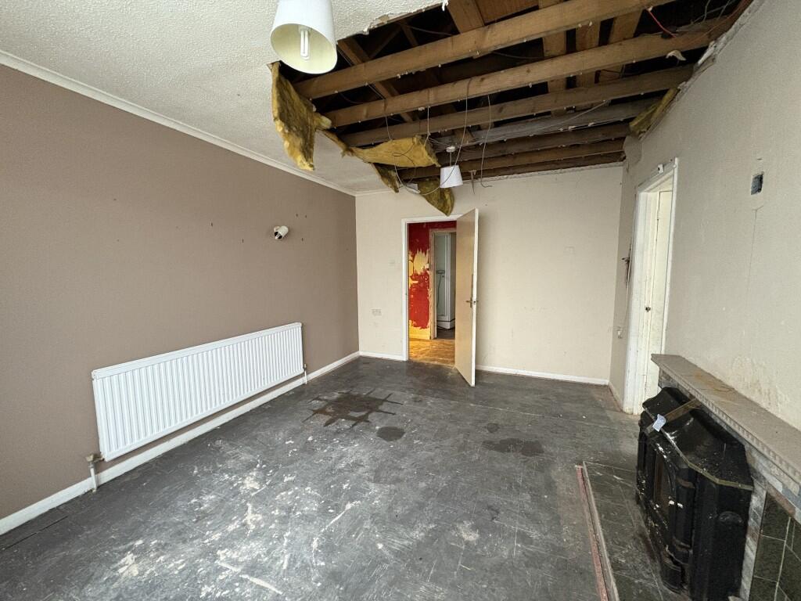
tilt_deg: -5.8
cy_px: 300
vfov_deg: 85.7
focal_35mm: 14
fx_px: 324
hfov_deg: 102.1
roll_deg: +0.9
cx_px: 400
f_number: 2.2
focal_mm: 2.22
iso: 640
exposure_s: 1/60
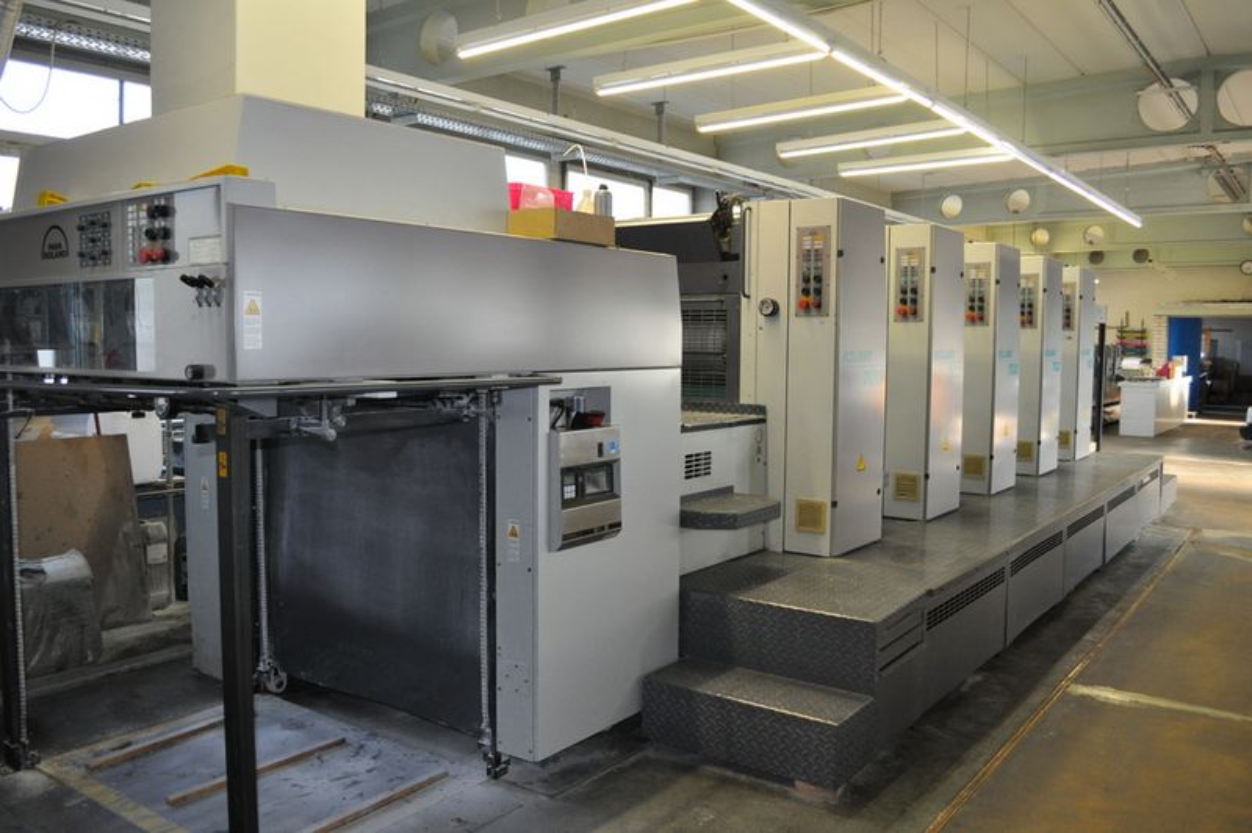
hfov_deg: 62.0
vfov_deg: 43.5
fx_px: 1042
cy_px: 416
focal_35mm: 30
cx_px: 626
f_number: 3.8
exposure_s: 1/100
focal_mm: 20
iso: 800
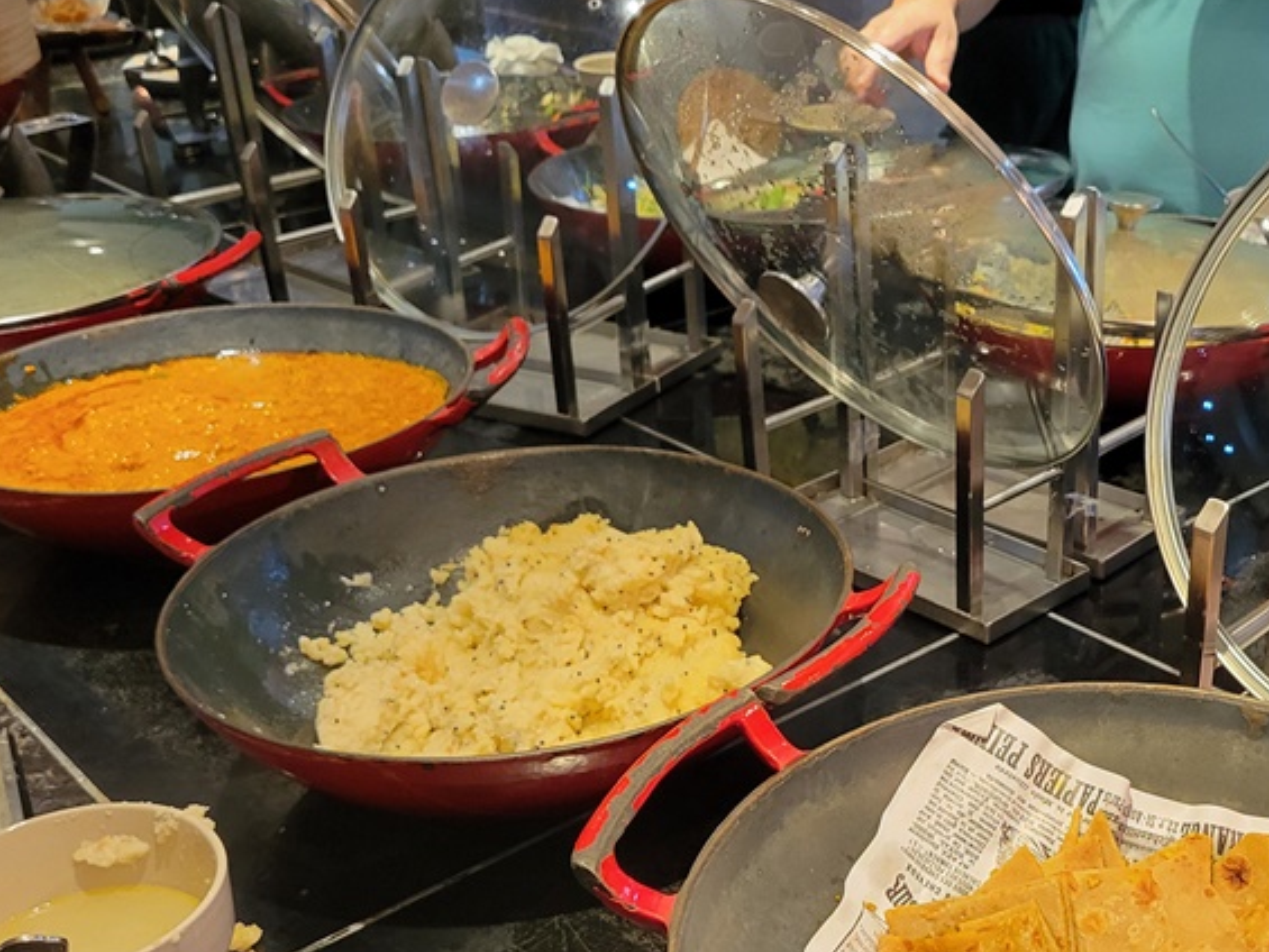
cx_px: 925
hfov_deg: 40.3
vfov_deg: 31.4
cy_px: 579
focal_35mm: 46
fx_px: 1687
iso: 320
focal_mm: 5.4
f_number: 1.8
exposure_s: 1/100
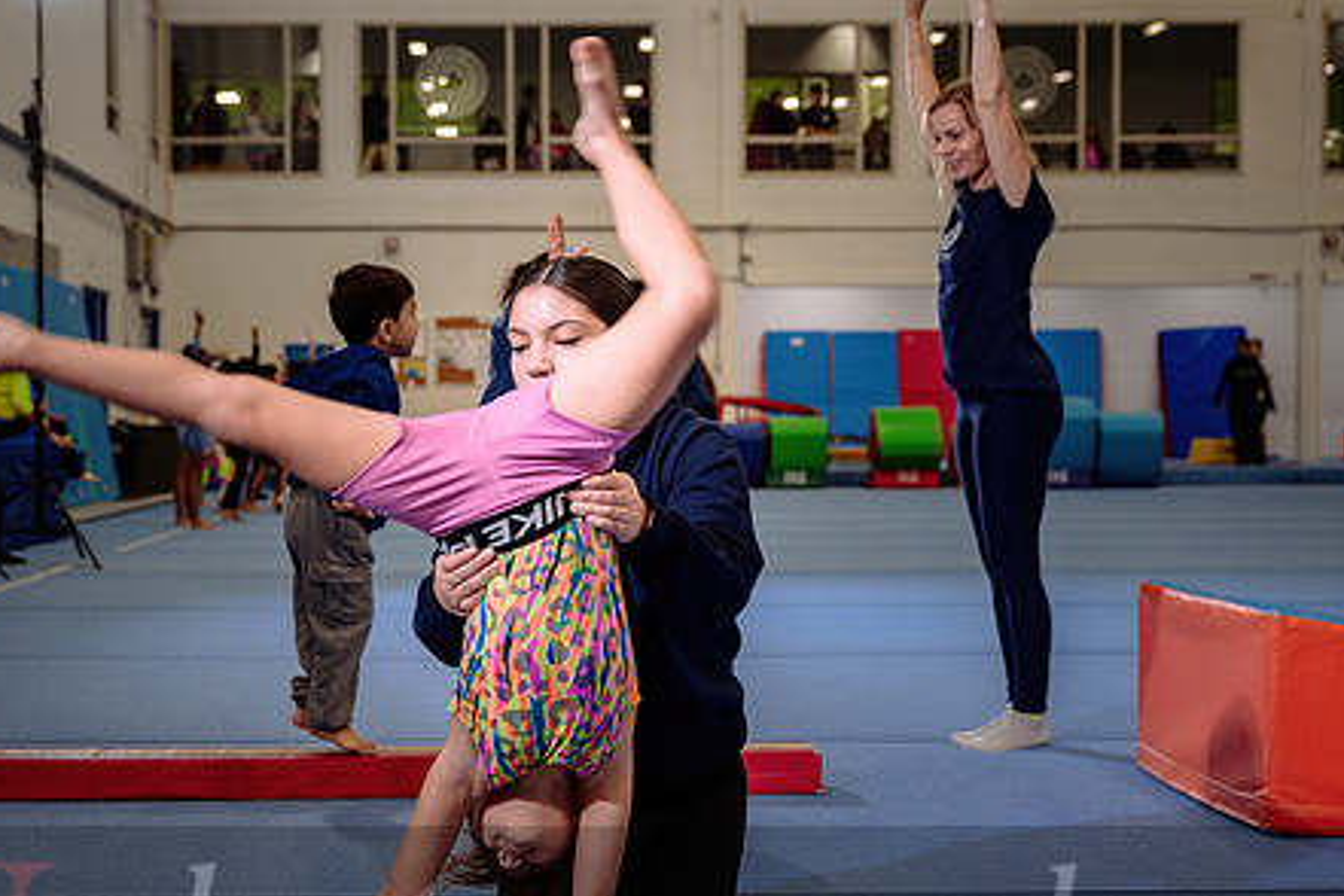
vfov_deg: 22.6
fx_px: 2240
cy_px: 494
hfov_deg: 33.3
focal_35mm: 60
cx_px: 539
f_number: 3.5
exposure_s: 1/200
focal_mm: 40
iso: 800
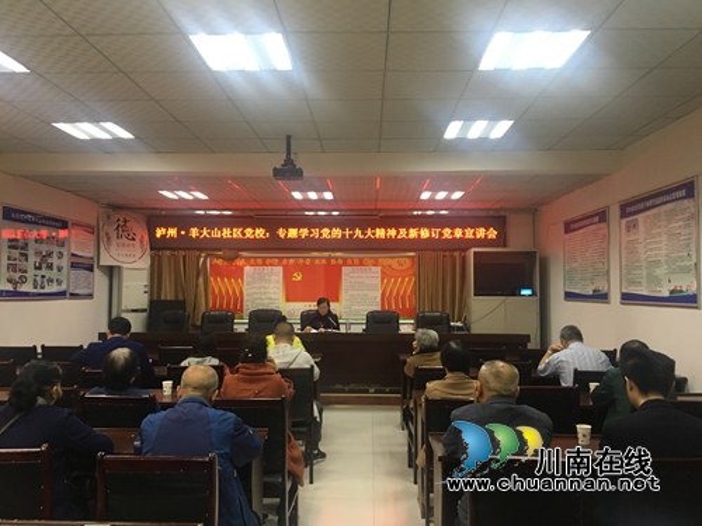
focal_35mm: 29
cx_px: 351
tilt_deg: +1.7
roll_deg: -0.8
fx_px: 588
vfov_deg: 48.2
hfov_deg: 61.7
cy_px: 263
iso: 160
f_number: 2.2
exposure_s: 1/33
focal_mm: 4.15
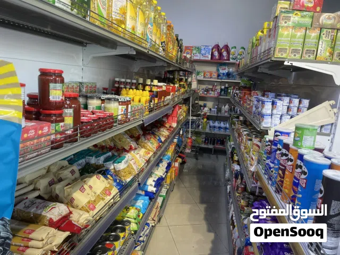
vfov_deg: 54.9
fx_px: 246
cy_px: 128
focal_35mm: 25
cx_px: 170
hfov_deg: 69.4
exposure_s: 1/121
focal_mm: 5.1
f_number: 1.6
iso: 100
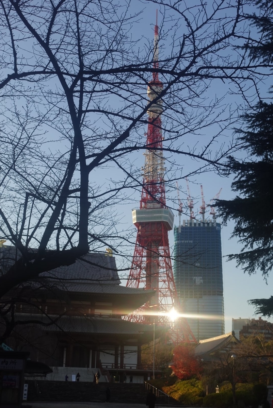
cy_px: 204
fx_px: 556
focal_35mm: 49
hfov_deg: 27.6
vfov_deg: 40.3
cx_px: 136
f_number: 5.6
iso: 125
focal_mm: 18.4
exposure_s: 1/250
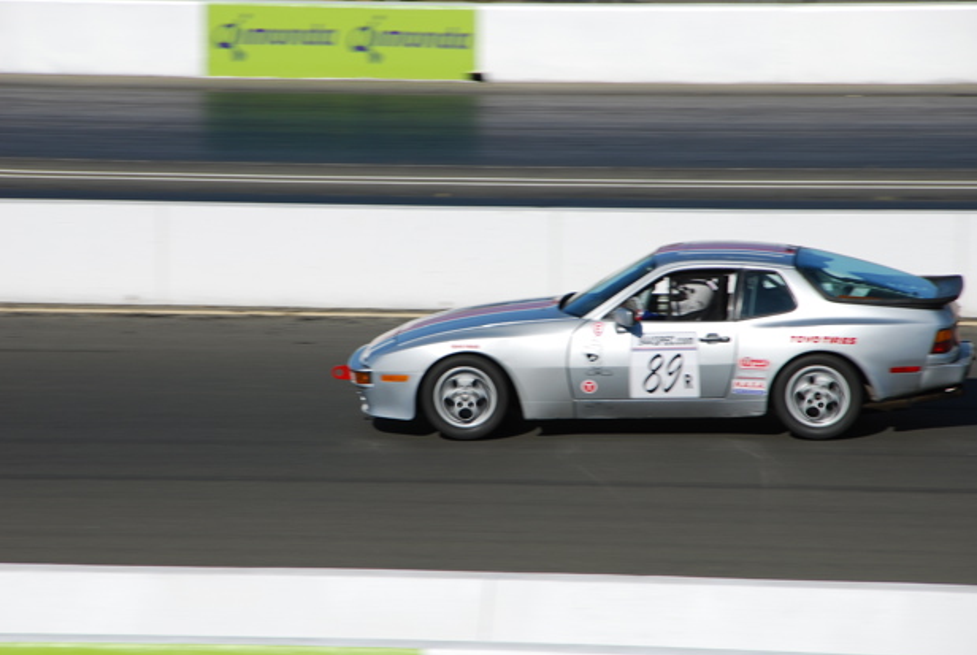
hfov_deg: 6.6
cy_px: 338
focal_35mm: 311
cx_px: 492
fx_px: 8454
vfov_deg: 4.4
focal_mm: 200
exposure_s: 1/250
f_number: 10
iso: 100
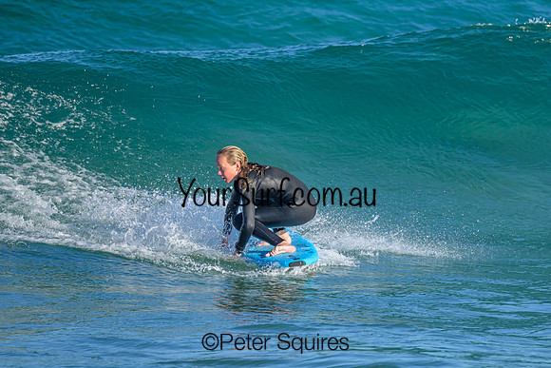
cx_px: 378
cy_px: 182
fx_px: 16820
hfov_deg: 1.9
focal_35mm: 1099
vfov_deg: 1.3
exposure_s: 1/2000
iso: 900
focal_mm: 800
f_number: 8
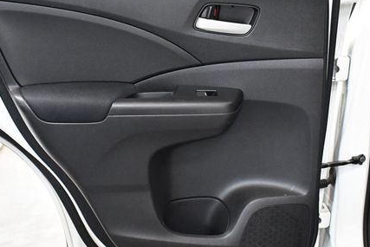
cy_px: 111
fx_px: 617
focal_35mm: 60
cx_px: 172
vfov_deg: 22.6
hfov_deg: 33.4
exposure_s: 1/80
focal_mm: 20
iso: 3200
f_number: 3.8
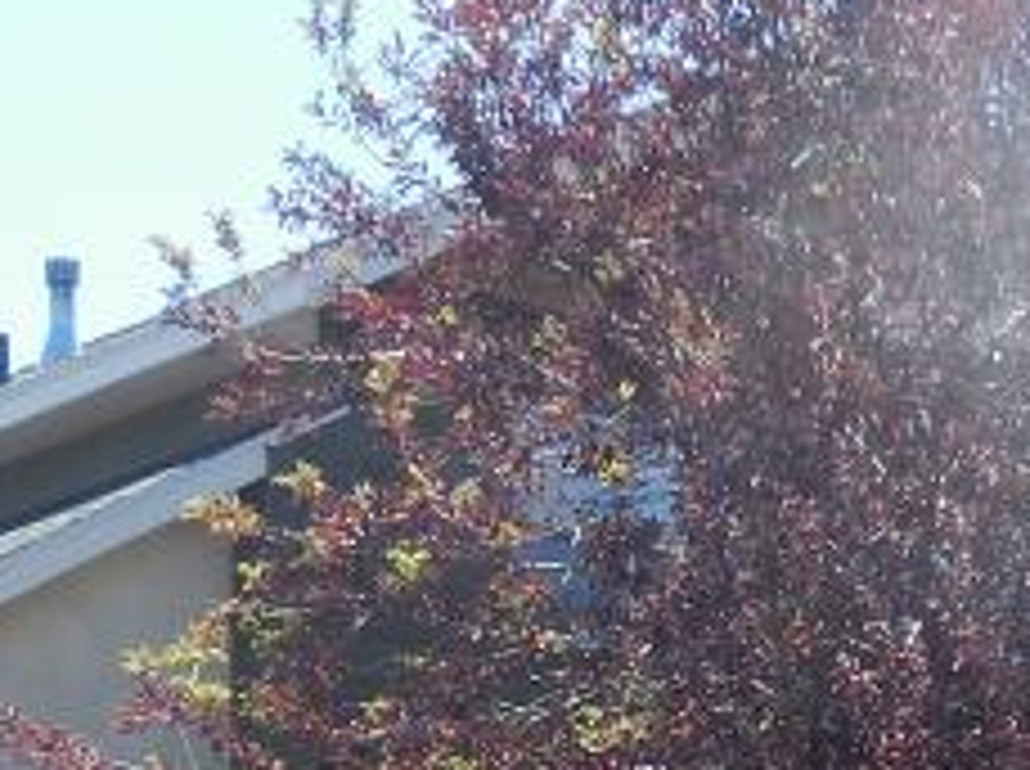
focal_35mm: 112
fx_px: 3327
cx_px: 814
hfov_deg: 17.5
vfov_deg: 12.5
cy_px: 1171
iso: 125
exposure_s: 1/320
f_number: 3.7
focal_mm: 4.5
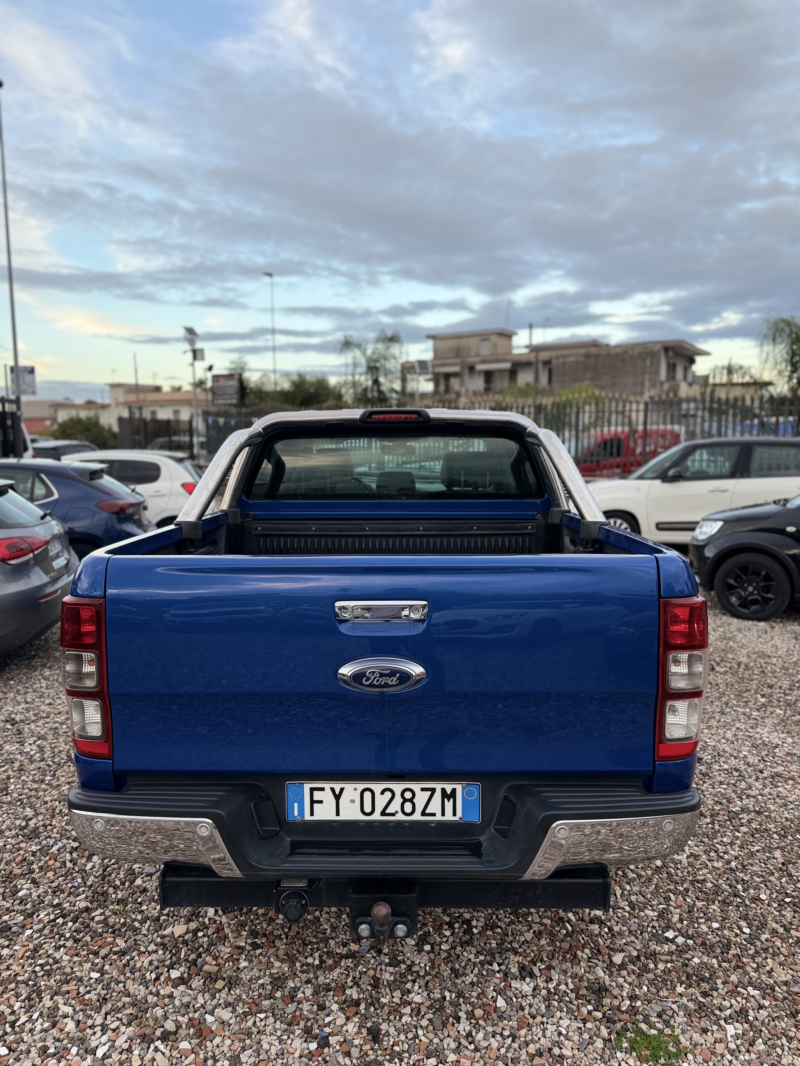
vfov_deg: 71.6
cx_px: 400
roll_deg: -0.2
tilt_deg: -7.0
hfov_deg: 56.8
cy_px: 533
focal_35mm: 24
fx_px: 740
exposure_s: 1/274
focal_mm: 6.76
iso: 64
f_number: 1.78
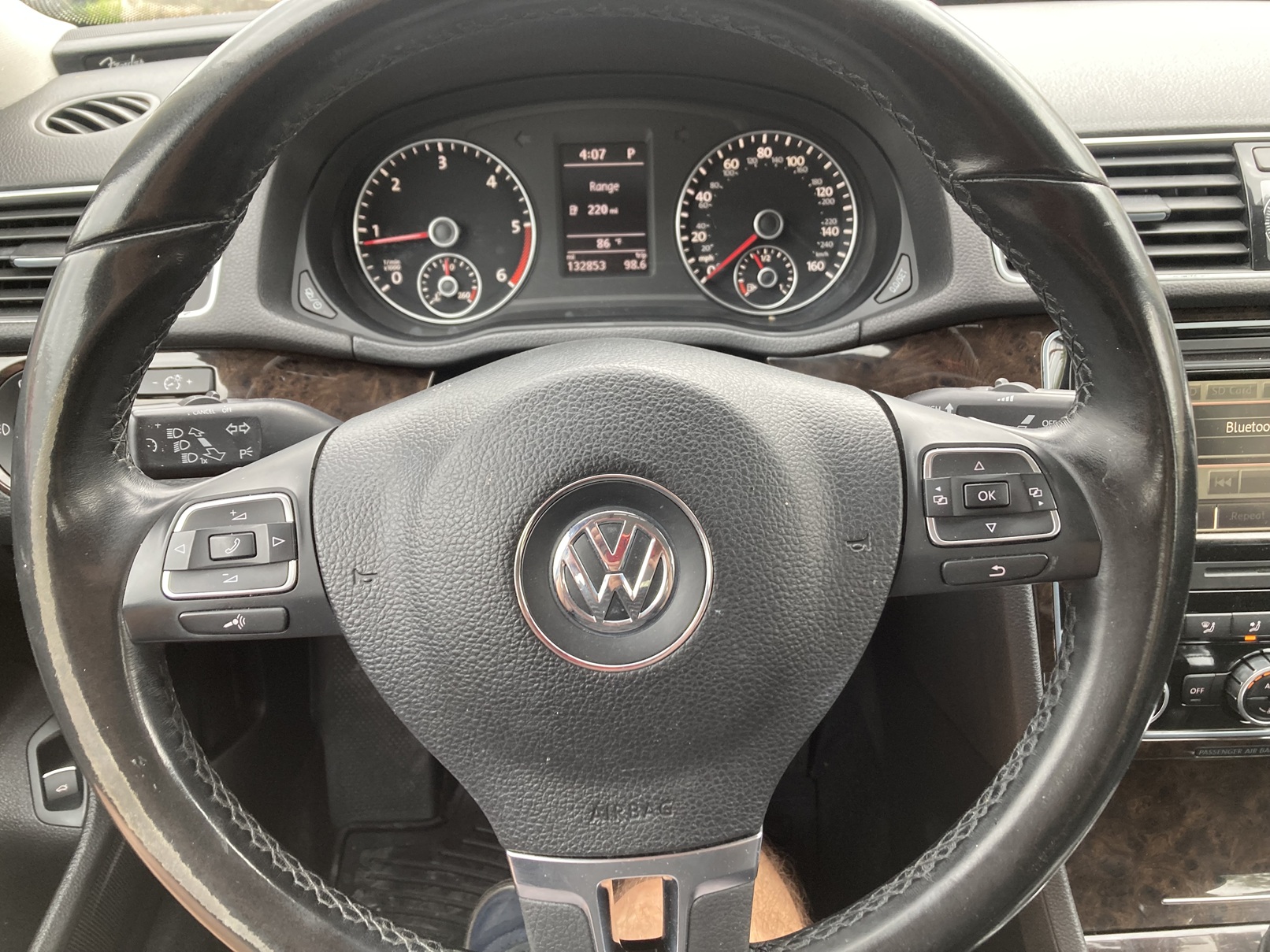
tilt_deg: -30.9
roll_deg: -0.8
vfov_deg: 49.7
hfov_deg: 63.4
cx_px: 635
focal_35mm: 28
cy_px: 476
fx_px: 1027
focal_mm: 3.99
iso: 64
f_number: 1.8
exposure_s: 1/50
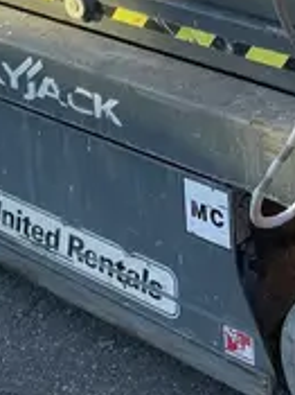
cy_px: -263
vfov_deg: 15.9
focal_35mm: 109
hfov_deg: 13.5
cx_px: 243
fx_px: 1240
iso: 50
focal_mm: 4.2
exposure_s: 1/1092
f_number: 1.6
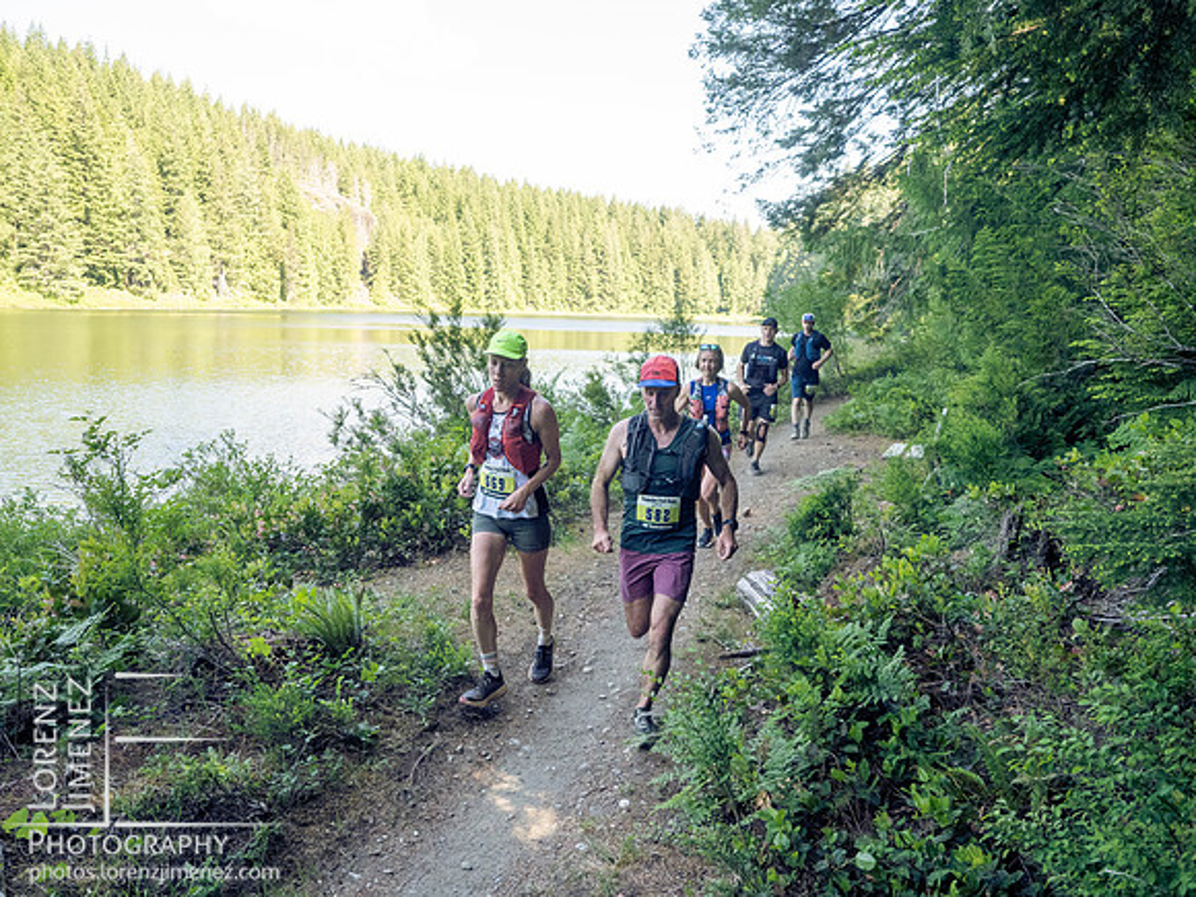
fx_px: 898
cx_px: 598
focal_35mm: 26
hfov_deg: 67.3
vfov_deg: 53.1
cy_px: 448
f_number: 2.8
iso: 1000
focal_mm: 13
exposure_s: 1/1000
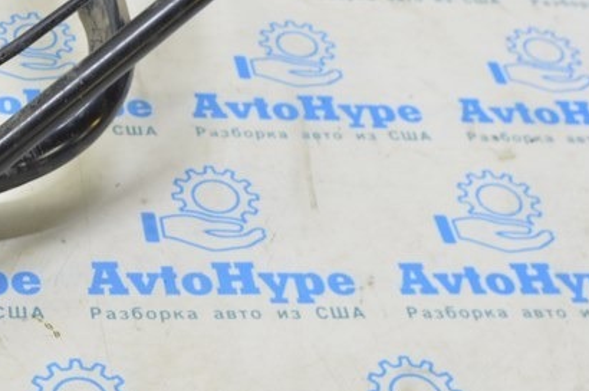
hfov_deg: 23.0
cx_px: 56
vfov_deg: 15.8
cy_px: 189
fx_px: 1409
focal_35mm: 86
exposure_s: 1/20
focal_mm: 23
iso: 400
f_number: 5.6
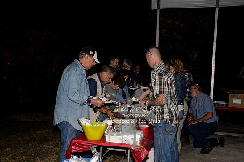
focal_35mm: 45
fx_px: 304
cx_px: 122
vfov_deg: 29.7
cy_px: 81
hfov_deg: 43.7
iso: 1000
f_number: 8
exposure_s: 1/250
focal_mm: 30
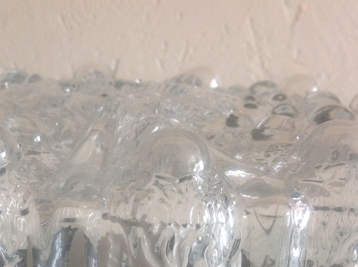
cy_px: 274
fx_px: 847
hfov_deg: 23.7
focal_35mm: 82
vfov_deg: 17.5
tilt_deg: -19.0
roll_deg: -1.1
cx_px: 108
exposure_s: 1/60
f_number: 2.4
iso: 50
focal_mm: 4.28
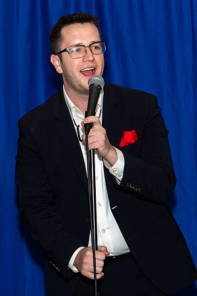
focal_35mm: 134
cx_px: 81
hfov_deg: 10.2
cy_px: 137
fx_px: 1100
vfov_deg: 15.3
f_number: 7.1
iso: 500
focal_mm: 55
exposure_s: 1/250
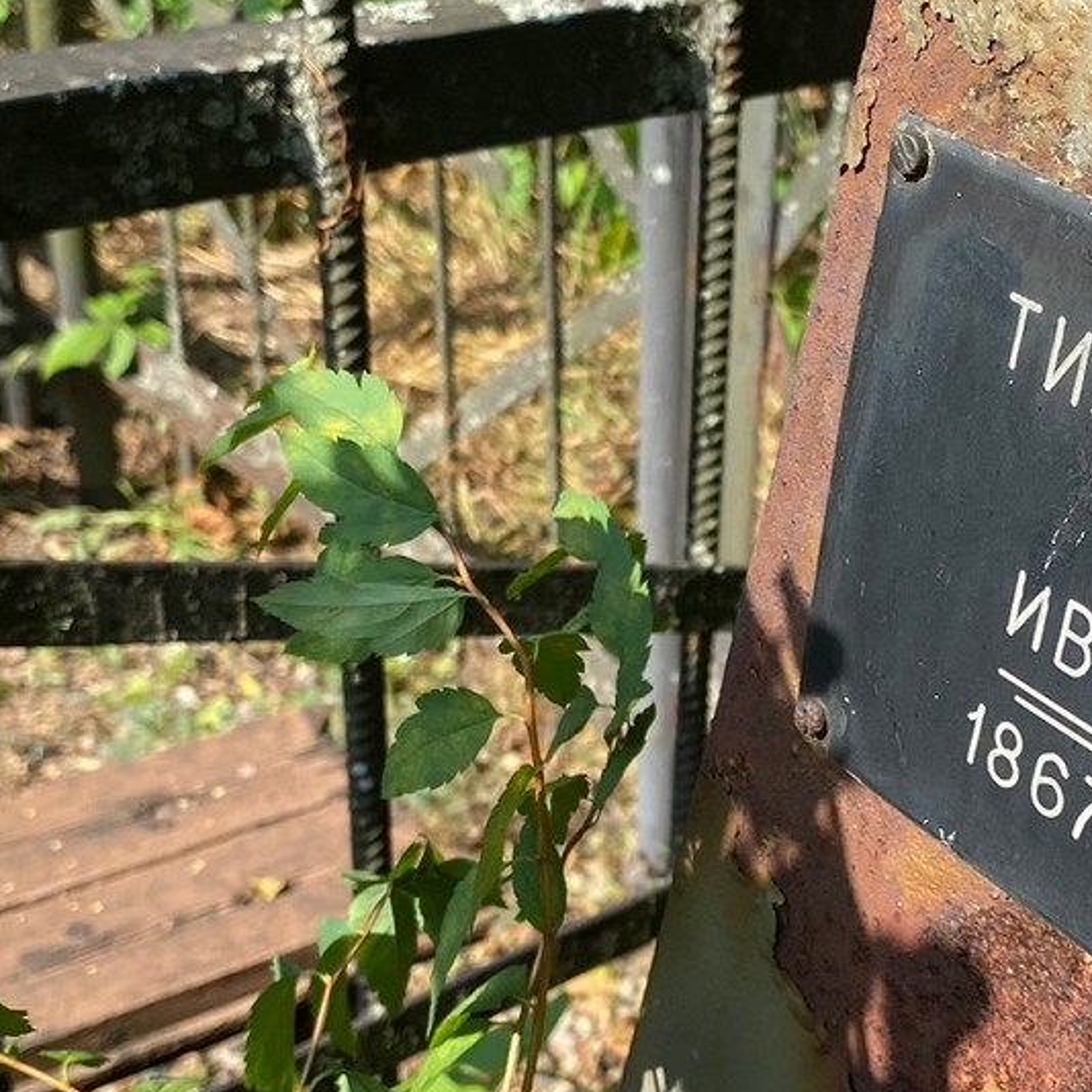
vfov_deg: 27.6
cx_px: 932
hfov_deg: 27.0
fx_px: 2213
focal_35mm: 62
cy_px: 708
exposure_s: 1/1170
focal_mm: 4.25
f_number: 1.8
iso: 32
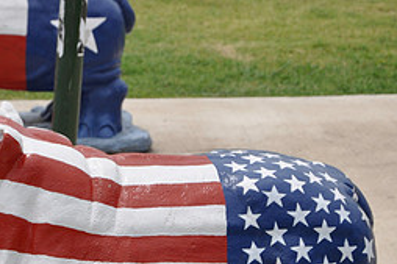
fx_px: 1699
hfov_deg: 13.3
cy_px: 263
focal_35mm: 154
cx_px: 91
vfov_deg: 8.8
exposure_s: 1/250
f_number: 8
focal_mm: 45
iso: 200
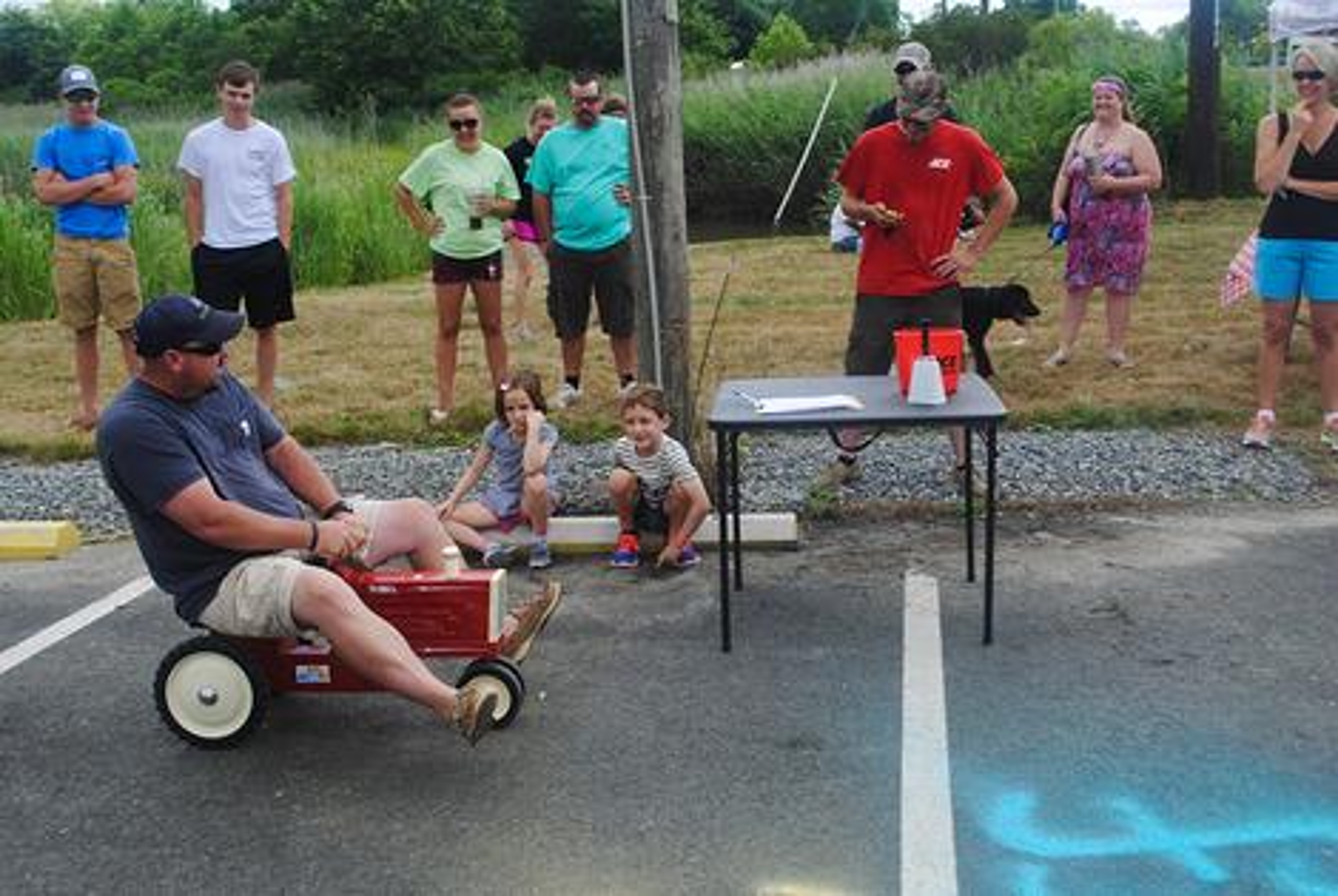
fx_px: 1563
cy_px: 448
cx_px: 669
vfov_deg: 32.0
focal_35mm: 42
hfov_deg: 46.3
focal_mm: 28
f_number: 7.1
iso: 100
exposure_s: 1/200
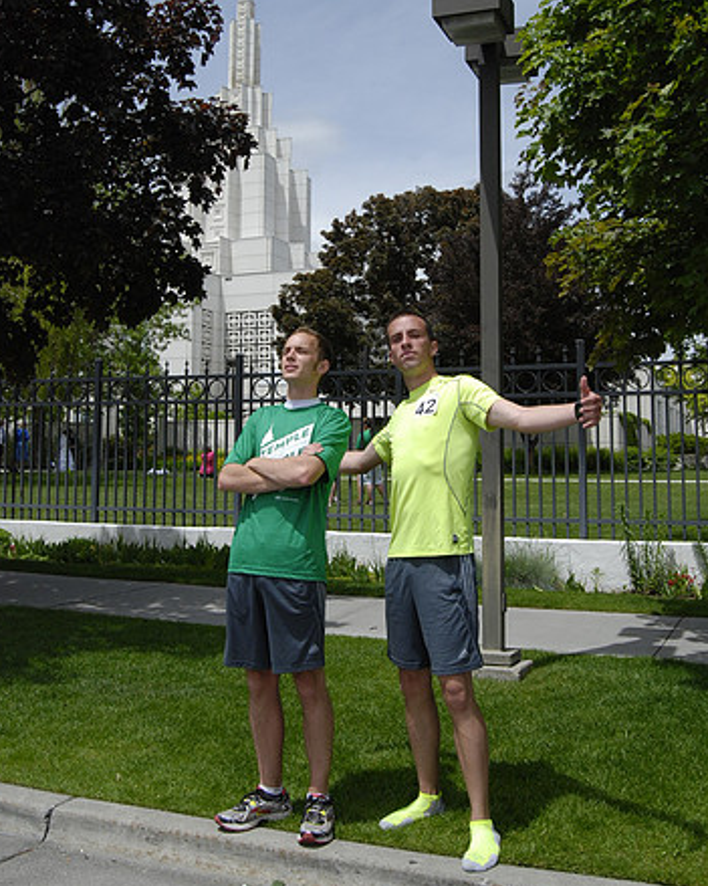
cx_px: 345
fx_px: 1074
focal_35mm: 41
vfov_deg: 44.6
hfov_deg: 36.5
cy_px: 355
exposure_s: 1/800
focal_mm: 22
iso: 400
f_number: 10
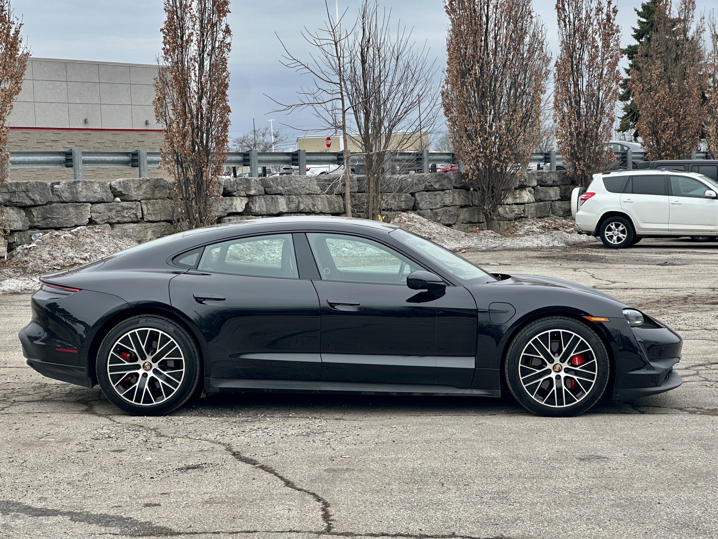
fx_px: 1597
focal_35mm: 77
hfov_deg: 25.3
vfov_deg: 19.1
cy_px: 270
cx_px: 359
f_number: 2.8
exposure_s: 1/174
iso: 32
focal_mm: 9
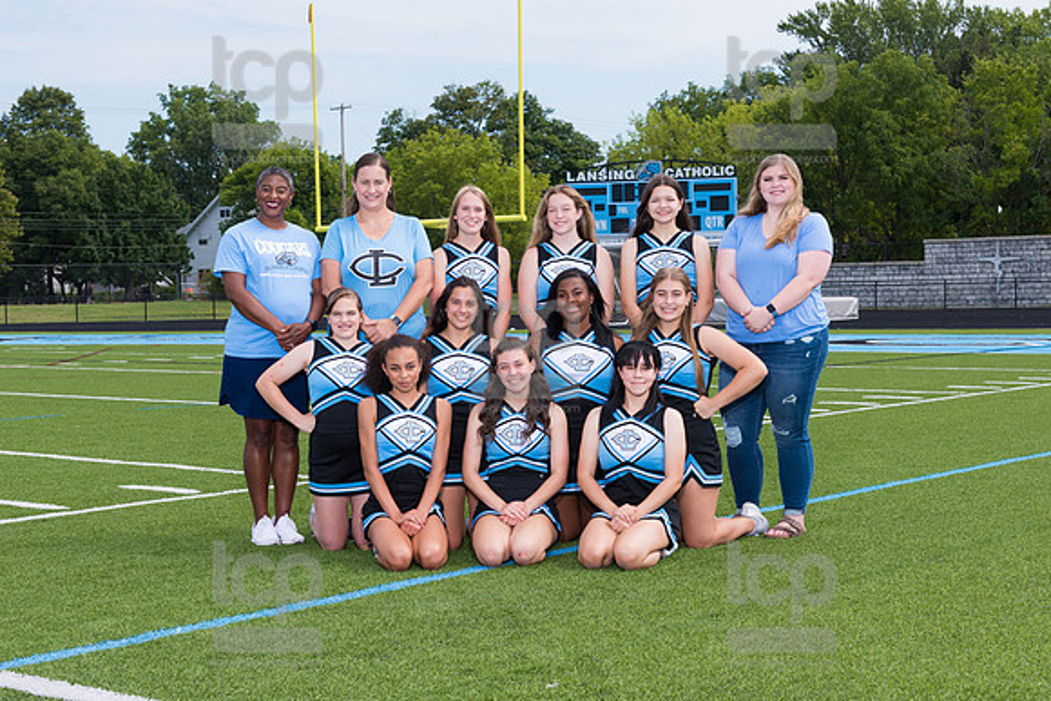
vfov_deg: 23.8
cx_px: 525
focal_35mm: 57
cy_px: 347
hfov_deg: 35.0
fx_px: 1666
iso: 160
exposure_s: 1/250
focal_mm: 52
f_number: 8
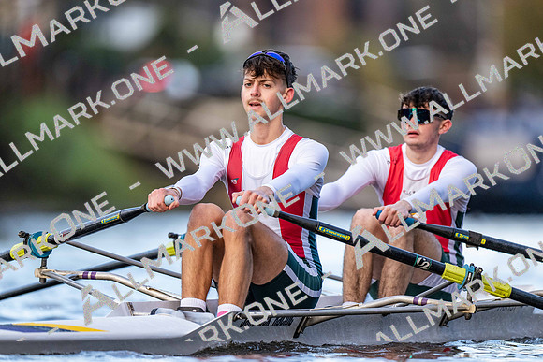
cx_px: 272
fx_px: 9052
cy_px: 181
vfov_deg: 2.3
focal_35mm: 600
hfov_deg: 3.4
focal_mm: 600
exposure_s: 1/2500
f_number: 4
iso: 2000
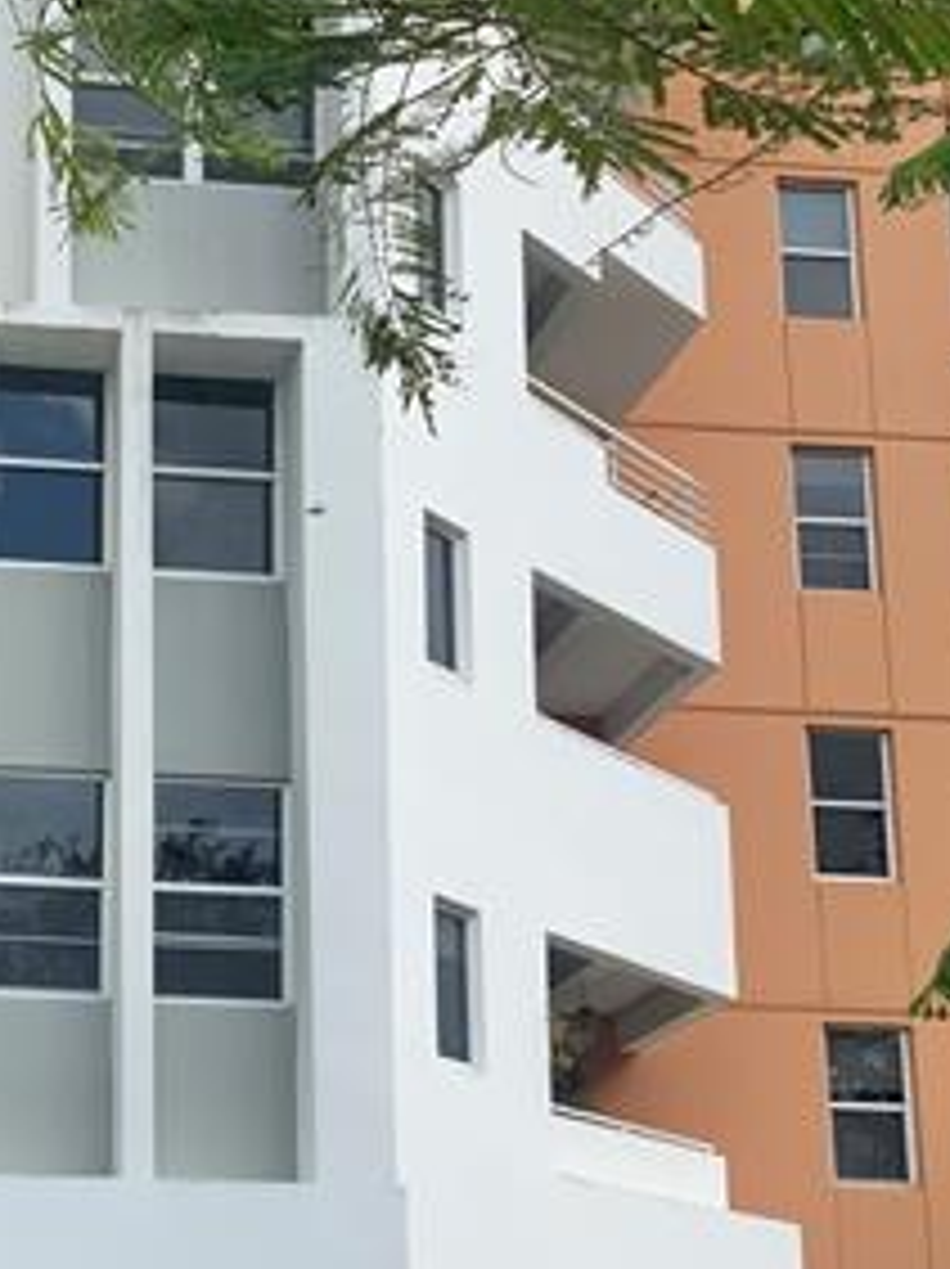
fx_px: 2895
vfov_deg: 24.7
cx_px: 45
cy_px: 806
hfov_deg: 18.2
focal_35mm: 79
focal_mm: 3
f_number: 1.8
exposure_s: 1/912
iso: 16
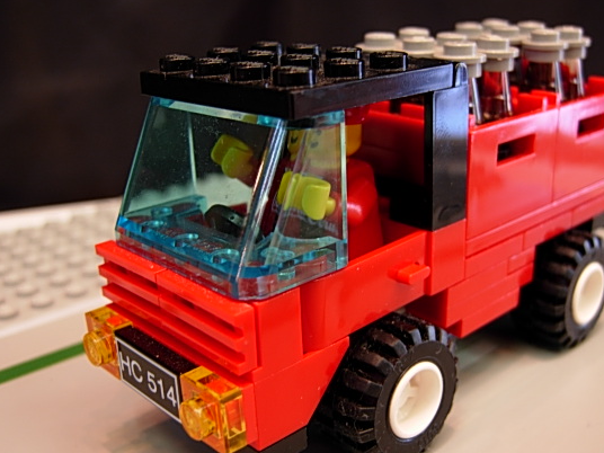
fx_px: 750
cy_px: 246
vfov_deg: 33.6
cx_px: 329
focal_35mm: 43
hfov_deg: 43.8
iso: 50
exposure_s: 1/6.1
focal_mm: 7.5
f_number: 2.7
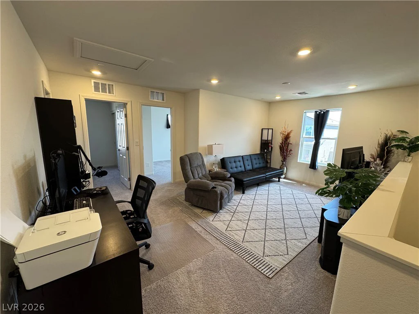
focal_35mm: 14
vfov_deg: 85.7
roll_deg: -1.7
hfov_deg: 102.1
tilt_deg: -9.8
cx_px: 210
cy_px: 157
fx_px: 169
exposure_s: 1/120
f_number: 2.2
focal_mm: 2.22
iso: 200
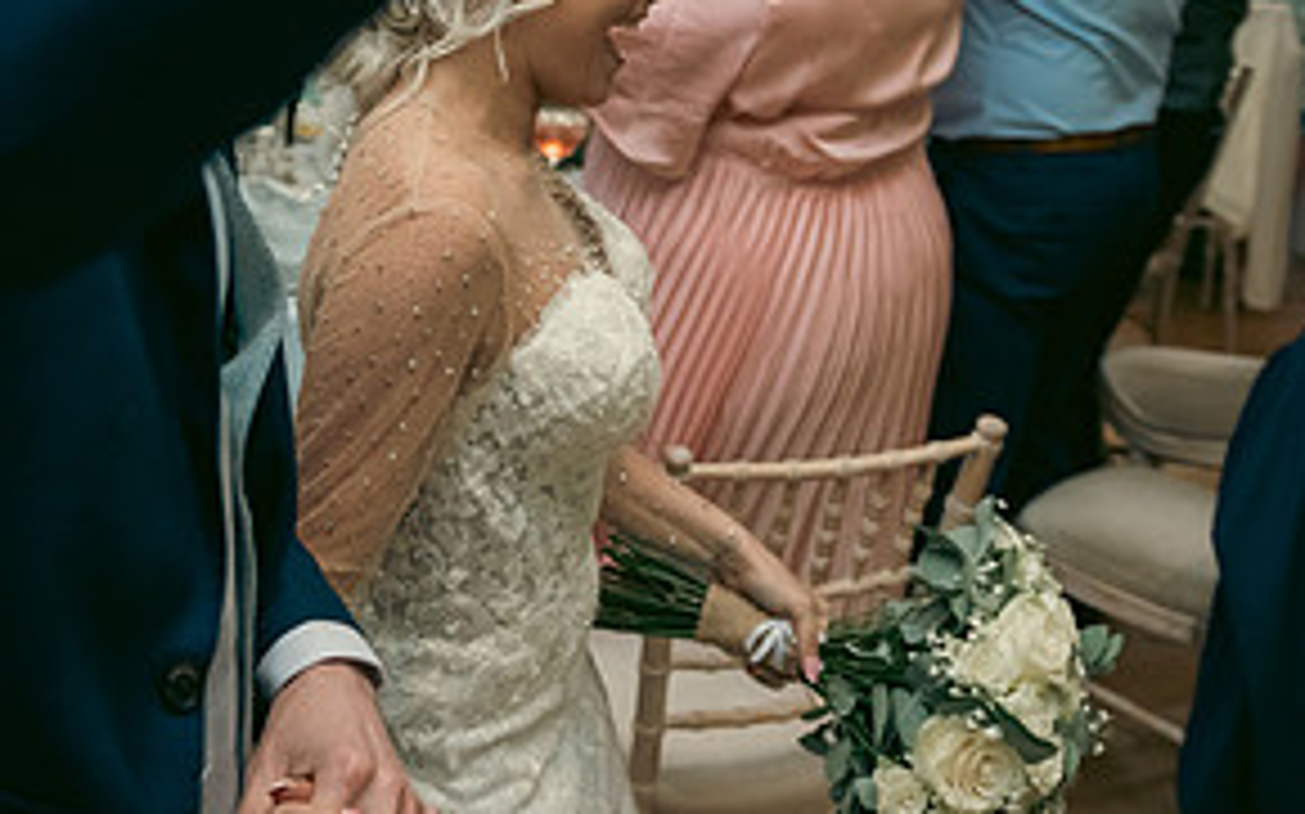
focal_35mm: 49
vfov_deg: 26.0
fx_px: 1742
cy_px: 214
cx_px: 369
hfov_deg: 40.2
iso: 800
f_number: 3.5
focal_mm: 24
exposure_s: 1/160
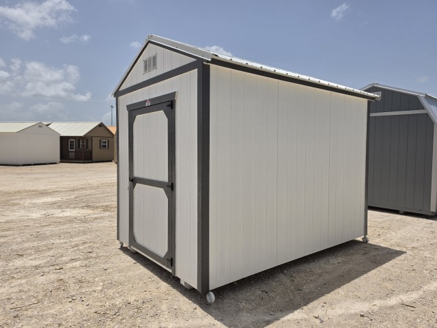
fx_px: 290
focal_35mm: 23
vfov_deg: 58.9
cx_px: 218
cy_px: 164
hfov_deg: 73.9
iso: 32
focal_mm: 6.5
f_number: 1.4
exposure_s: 1/7939
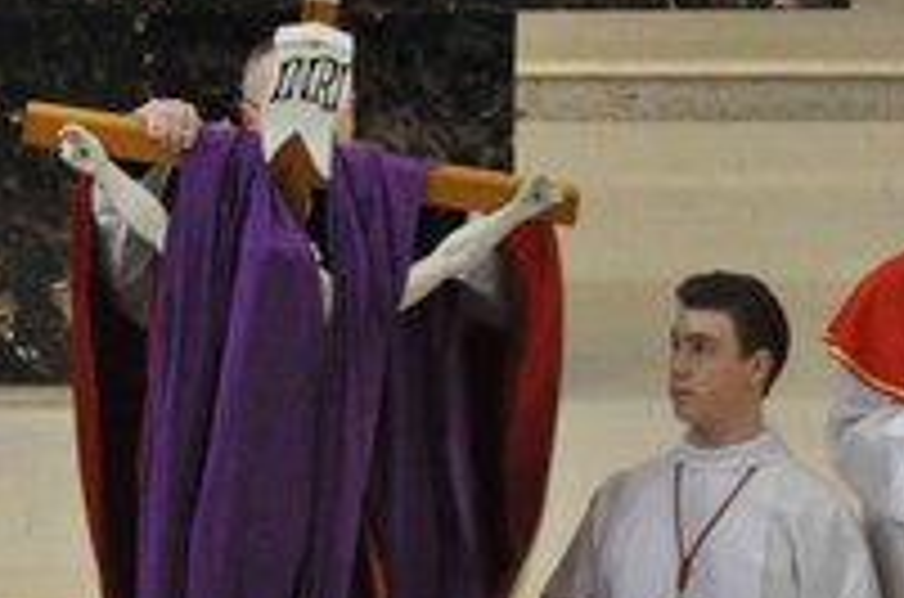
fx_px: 11925
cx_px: 306
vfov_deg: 2.9
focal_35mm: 476
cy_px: 409
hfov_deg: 4.3
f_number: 11
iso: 3200
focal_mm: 98
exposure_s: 1/10
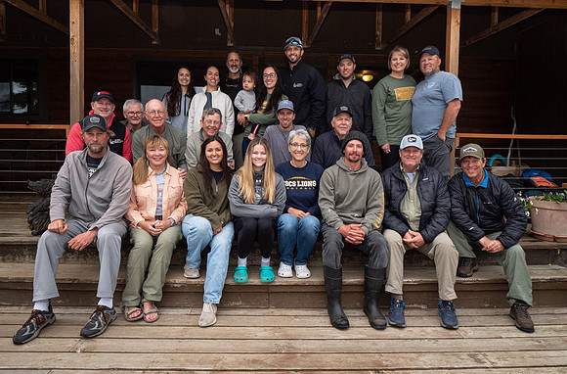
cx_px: 281
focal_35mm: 21
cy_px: 171
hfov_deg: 81.3
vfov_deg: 58.9
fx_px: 330
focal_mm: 8
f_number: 6.3
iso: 640
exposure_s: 1/125
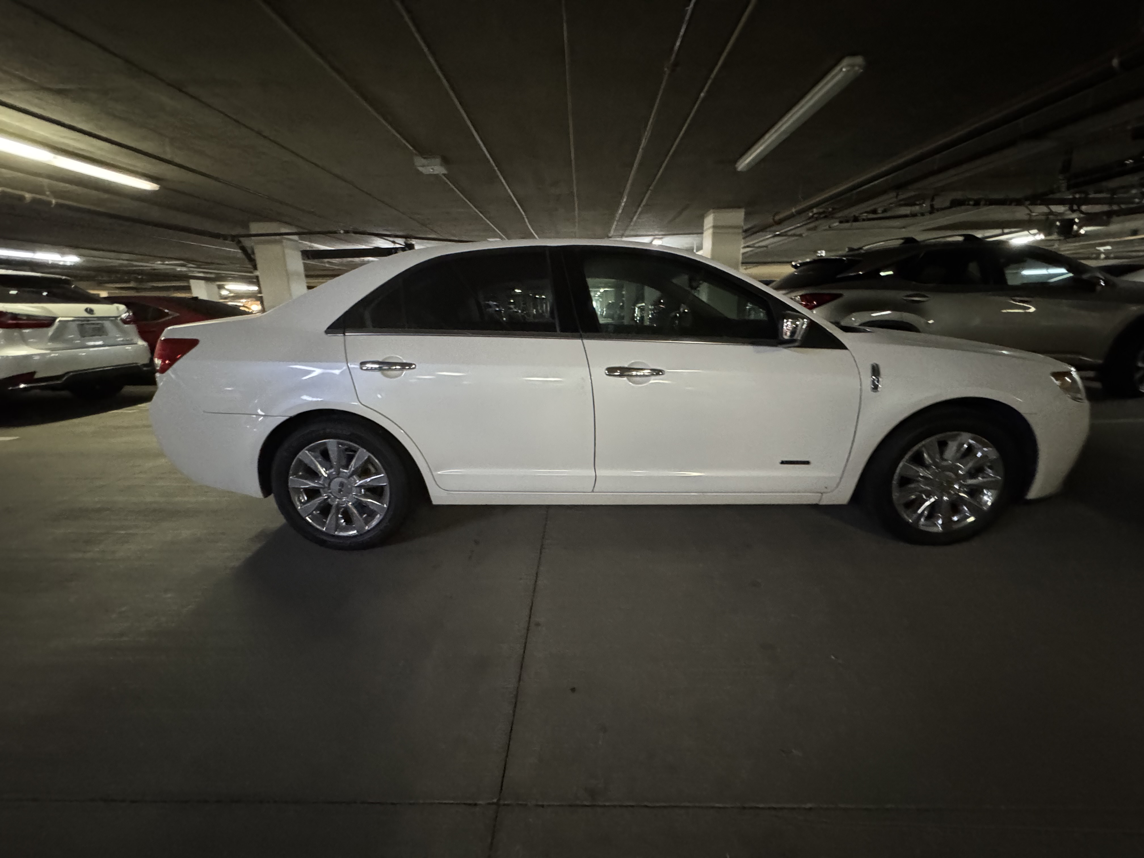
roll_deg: -0.1
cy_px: 429
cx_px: 572
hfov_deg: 102.1
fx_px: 463
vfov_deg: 85.7
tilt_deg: -15.5
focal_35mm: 14
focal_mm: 2.22
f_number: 2.2
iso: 1250
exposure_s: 1/30
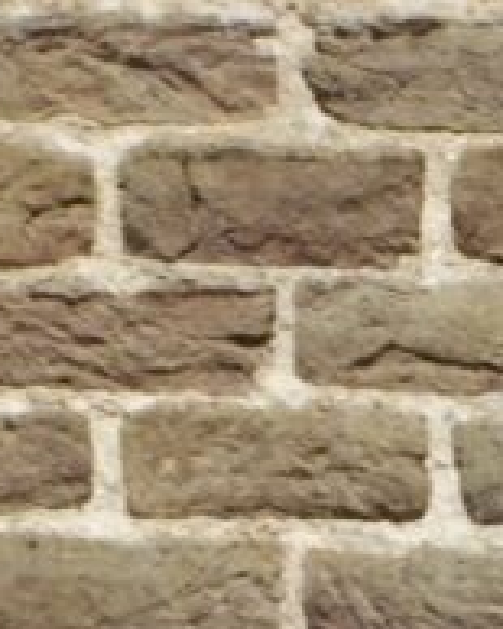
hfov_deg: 7.5
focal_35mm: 170
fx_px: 3166
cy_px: 2318
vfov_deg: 8.1
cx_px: 1733
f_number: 1.8
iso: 50
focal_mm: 5.4
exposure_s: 1/385
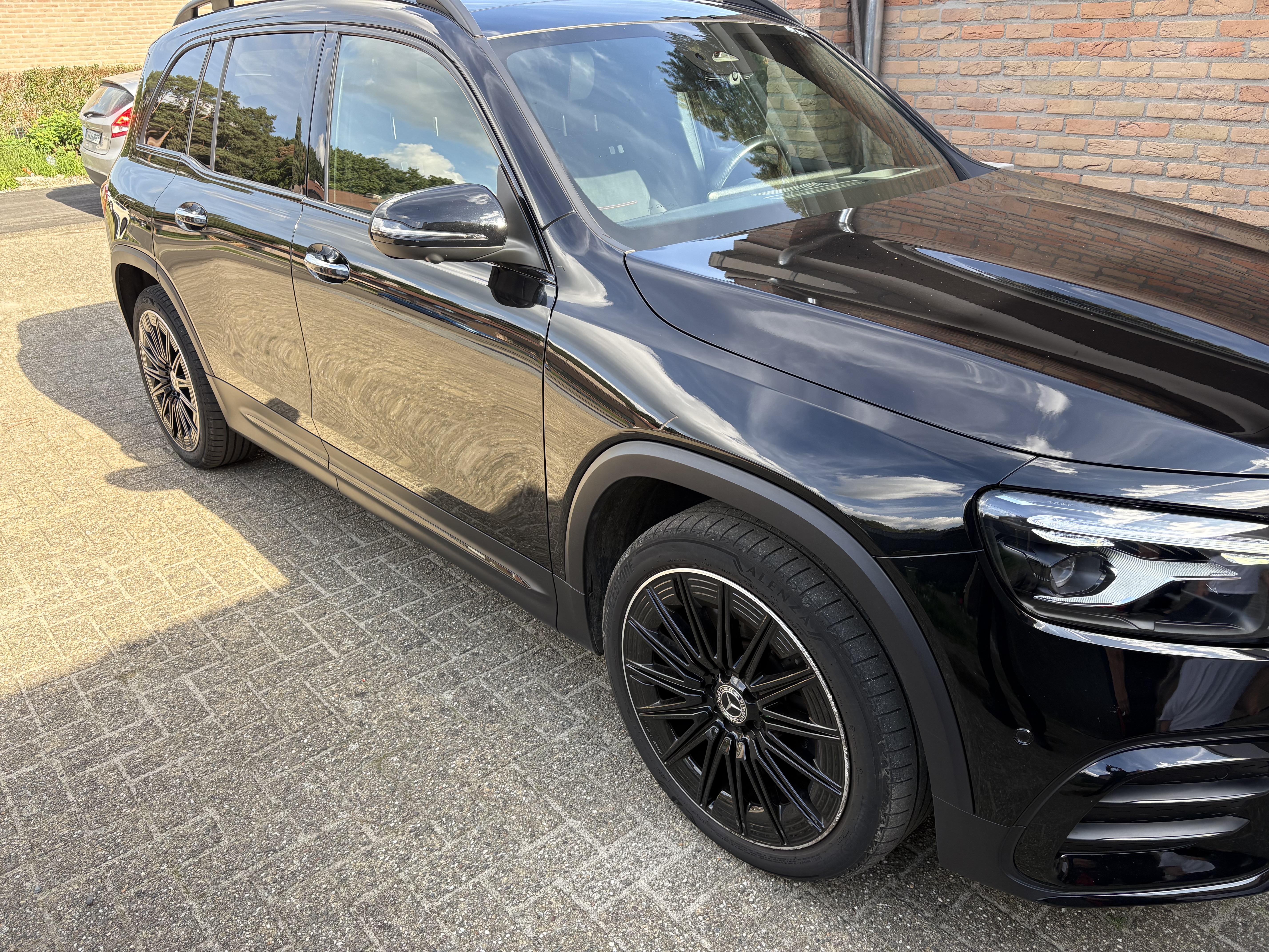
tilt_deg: -23.9
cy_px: 476
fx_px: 953
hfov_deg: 67.3
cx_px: 634
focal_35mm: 26
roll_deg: +4.0
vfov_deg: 53.1
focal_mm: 5.96
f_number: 1.6
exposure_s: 1/475
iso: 64
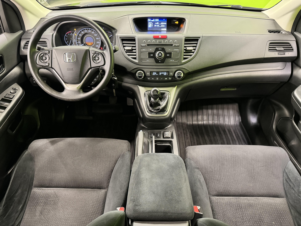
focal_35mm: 24
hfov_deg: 71.6
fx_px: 209
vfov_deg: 56.8
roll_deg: +0.3
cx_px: 150
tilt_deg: -39.0
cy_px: 113
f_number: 1.78
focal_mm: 6.76
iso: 800
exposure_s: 1/33
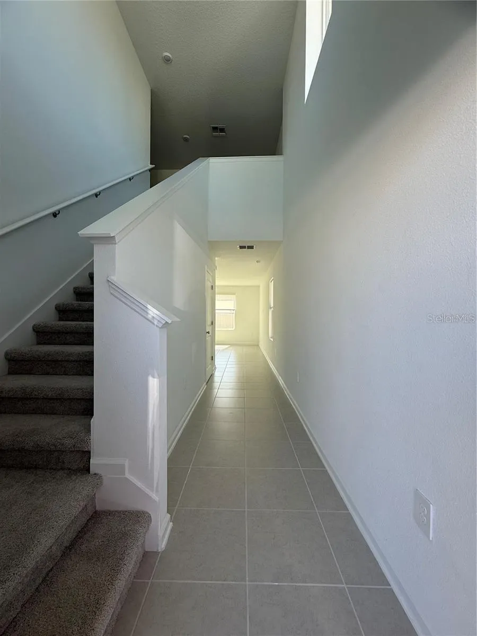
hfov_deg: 85.7
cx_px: 238
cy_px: 318
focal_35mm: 14
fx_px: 257
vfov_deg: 102.1
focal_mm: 2.22
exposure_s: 1/182
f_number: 2.2
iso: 50
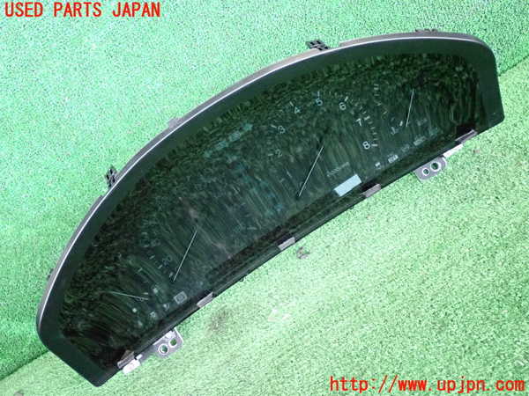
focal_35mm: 47
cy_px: 198
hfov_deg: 40.4
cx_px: 264
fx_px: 718
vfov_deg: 30.9
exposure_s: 1/125
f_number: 3.1
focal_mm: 8.4
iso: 2500
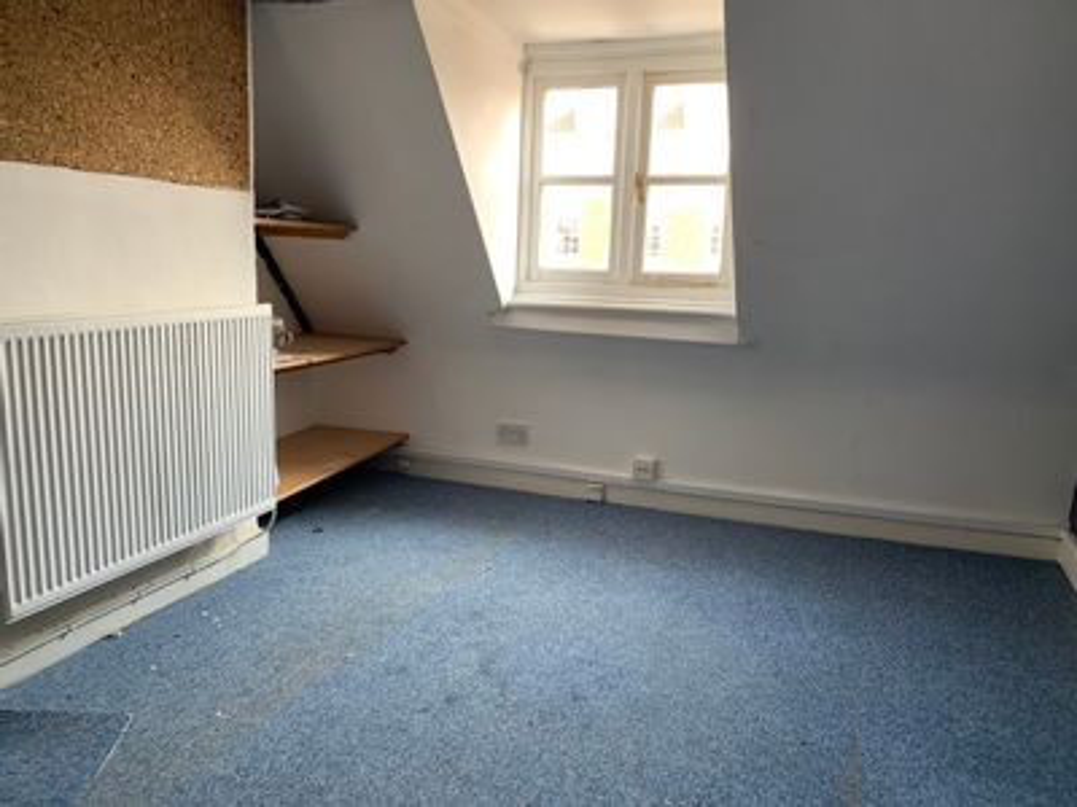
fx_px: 809
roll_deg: -0.3
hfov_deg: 67.3
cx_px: 538
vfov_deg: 53.1
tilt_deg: -9.9
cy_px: 404
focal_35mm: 26
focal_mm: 4.25
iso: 100
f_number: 1.8
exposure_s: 1/93
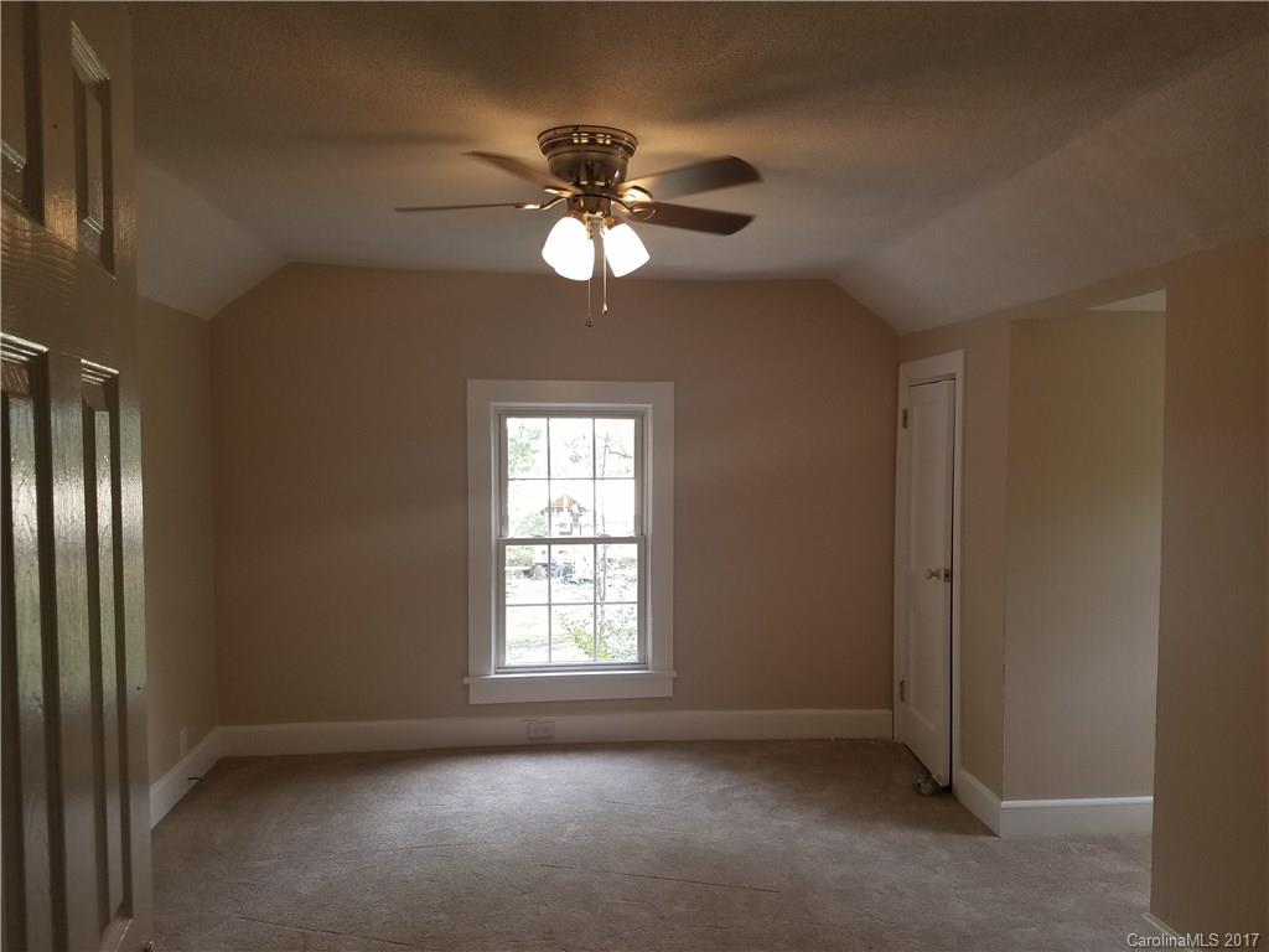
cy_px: 476
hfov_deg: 67.3
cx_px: 634
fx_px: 953
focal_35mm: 26
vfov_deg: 53.1
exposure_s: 1/120
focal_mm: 4.2
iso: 64
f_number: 1.7
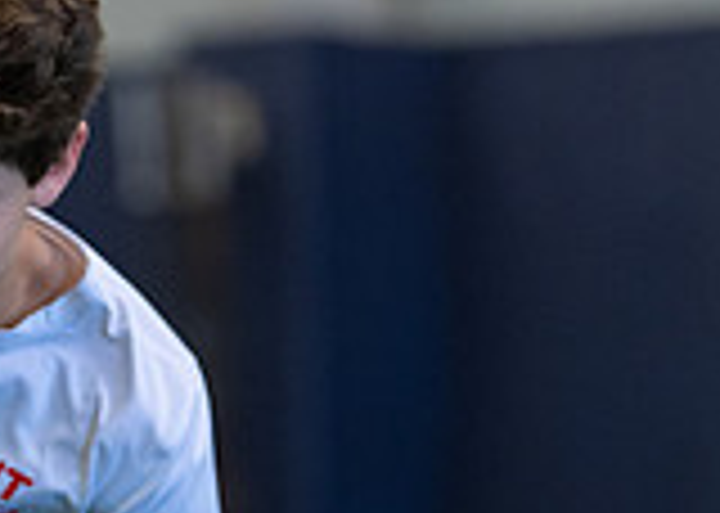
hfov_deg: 8.5
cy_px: 321
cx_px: 68
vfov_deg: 6.1
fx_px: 4822
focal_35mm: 236
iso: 1250
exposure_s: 1/1000
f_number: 1.2
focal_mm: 50
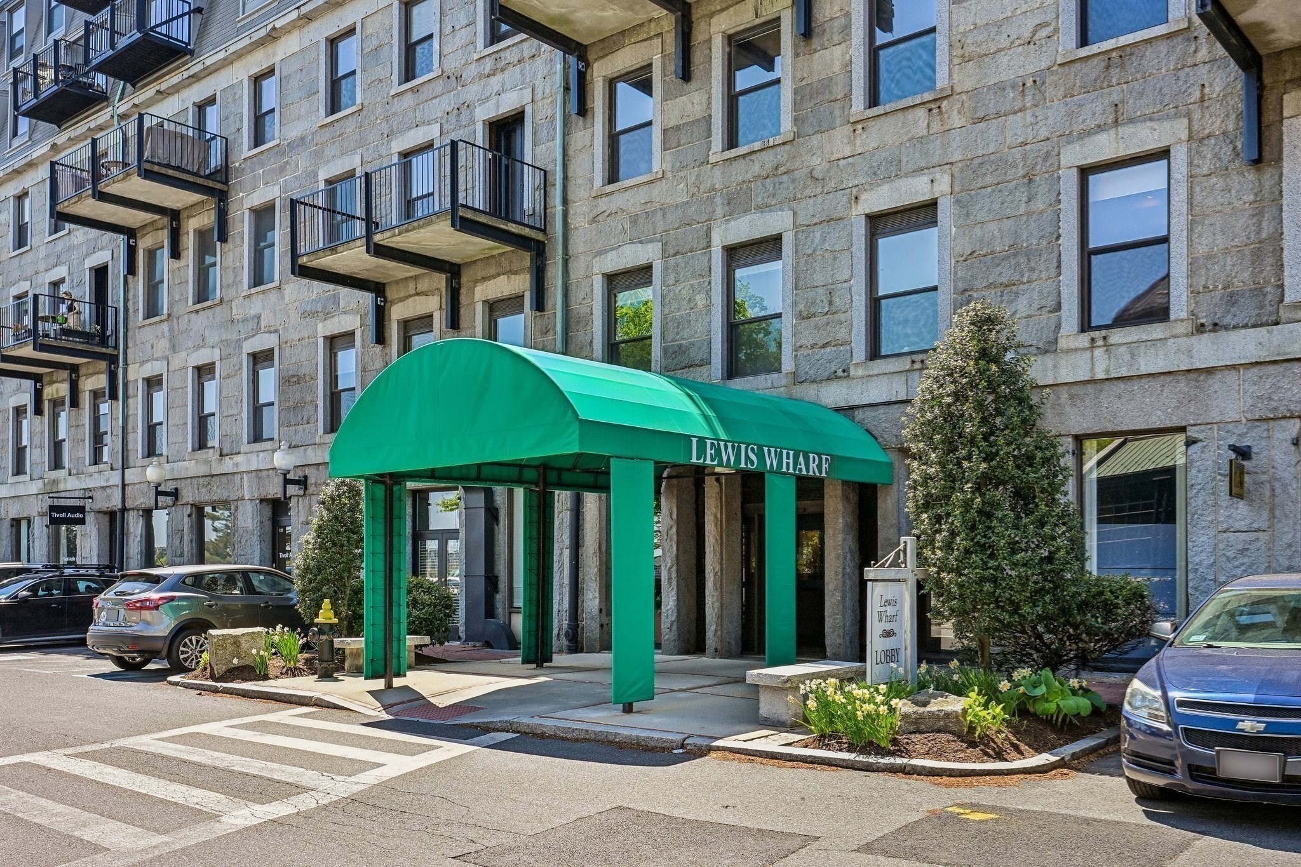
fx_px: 1084
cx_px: 650
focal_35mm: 30
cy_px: 434
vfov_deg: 43.6
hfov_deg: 61.9
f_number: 8
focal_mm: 30
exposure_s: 1/320
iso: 400
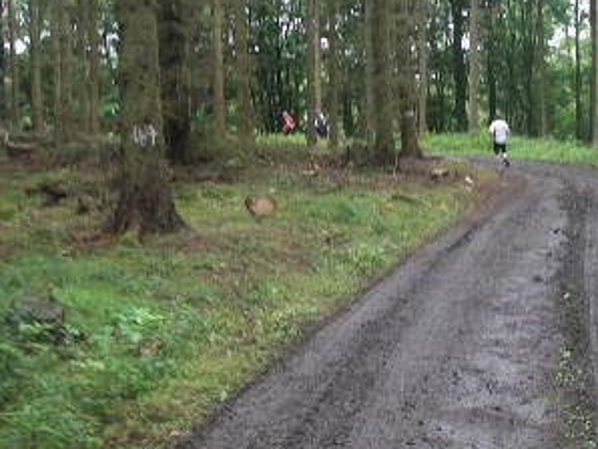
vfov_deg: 28.5
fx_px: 882
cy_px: 176
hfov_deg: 37.1
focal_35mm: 51
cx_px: 399
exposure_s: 1/30
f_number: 3.3
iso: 125
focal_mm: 6.3
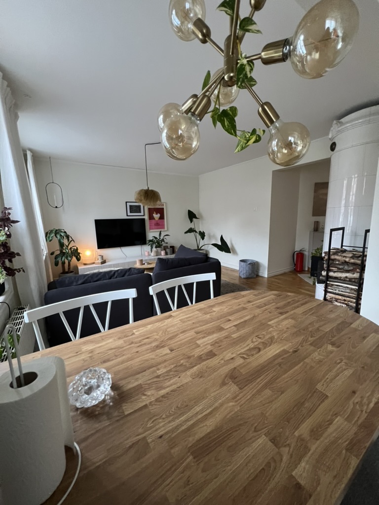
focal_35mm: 13
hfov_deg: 89.9
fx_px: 190
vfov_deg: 106.2
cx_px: 190
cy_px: 252
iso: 320
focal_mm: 1.57
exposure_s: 1/60
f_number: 1.8
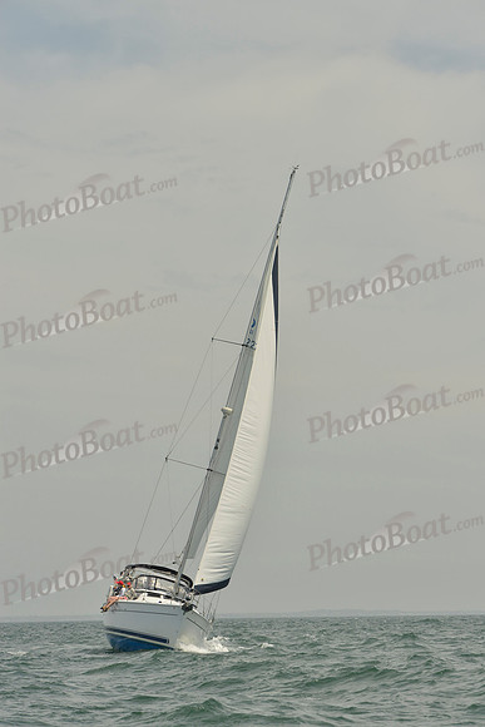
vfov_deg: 22.1
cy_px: 364
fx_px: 1858
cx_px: 242
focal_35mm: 92
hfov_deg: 14.9
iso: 200
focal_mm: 92
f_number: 9
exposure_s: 1/1250
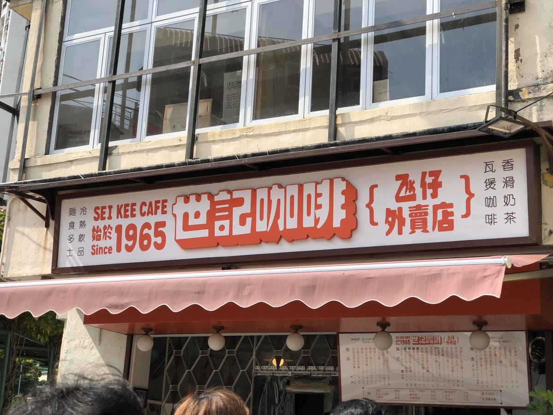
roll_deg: -3.1
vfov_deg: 25.7
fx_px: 911
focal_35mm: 57
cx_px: 276
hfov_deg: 33.8
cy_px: 208
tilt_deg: +14.8
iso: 20
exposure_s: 1/461
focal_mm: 6.6
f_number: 2.8
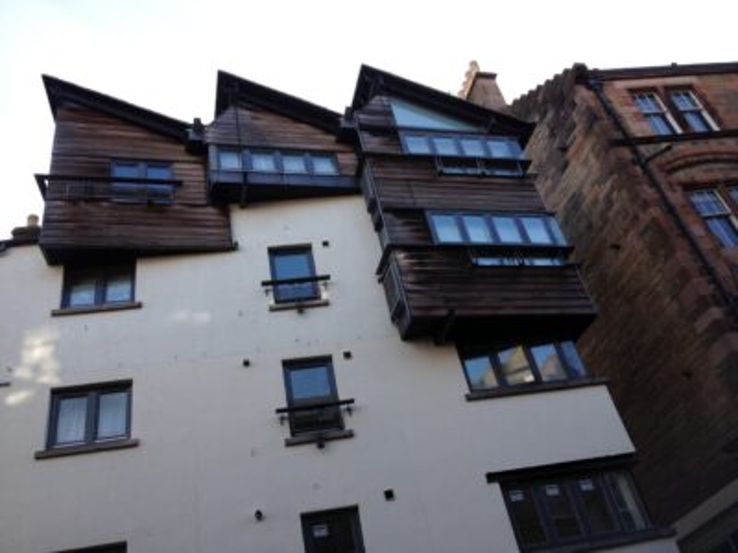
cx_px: 369
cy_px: 276
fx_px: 746
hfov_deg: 52.6
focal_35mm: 35
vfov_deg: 40.7
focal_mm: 4.28
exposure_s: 1/445
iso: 50
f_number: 2.4
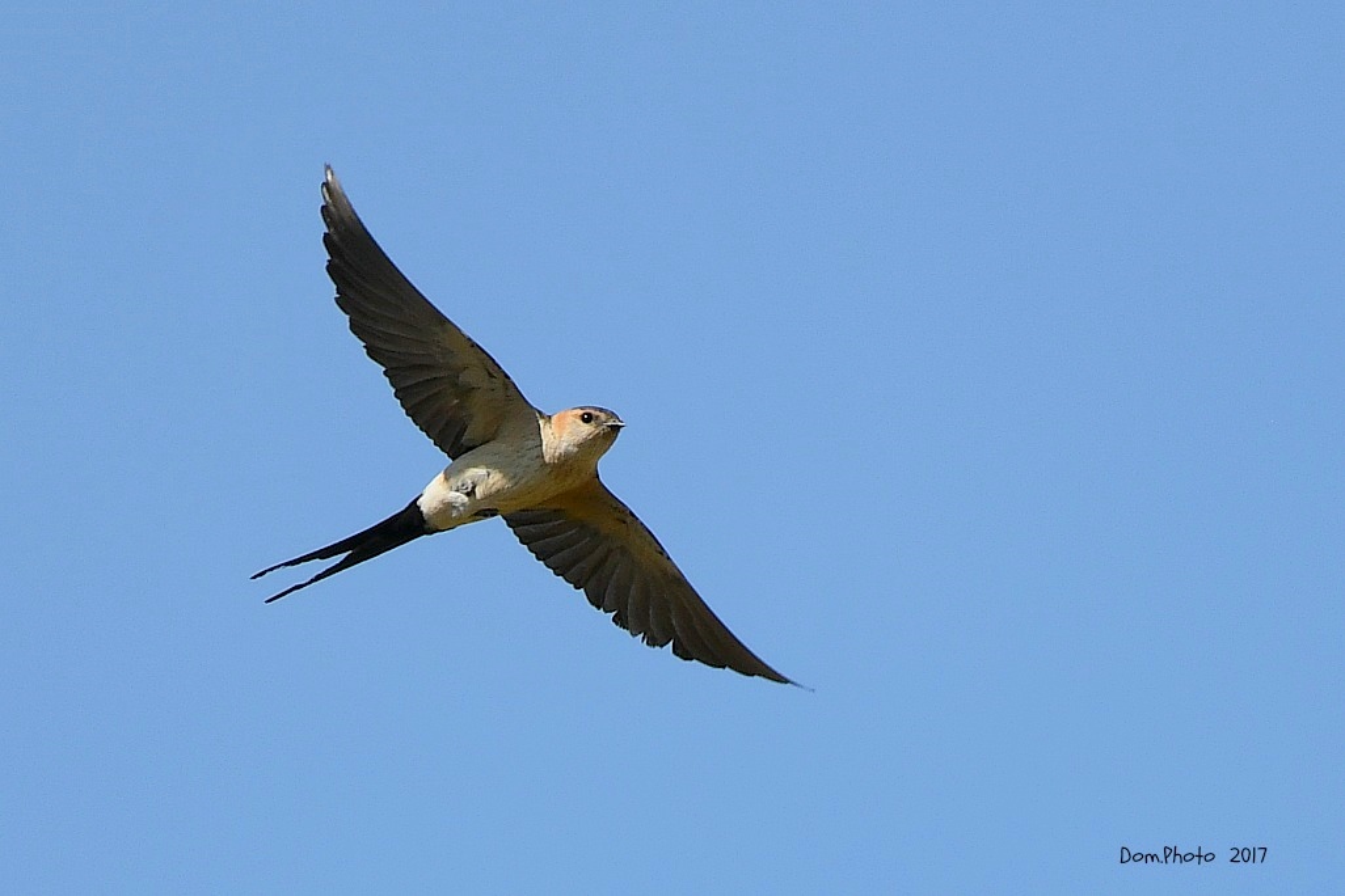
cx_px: 672
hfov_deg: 2.7
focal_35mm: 750
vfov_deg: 1.8
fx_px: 28019
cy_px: 448
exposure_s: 1/3000
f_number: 5.6
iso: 400
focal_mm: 500
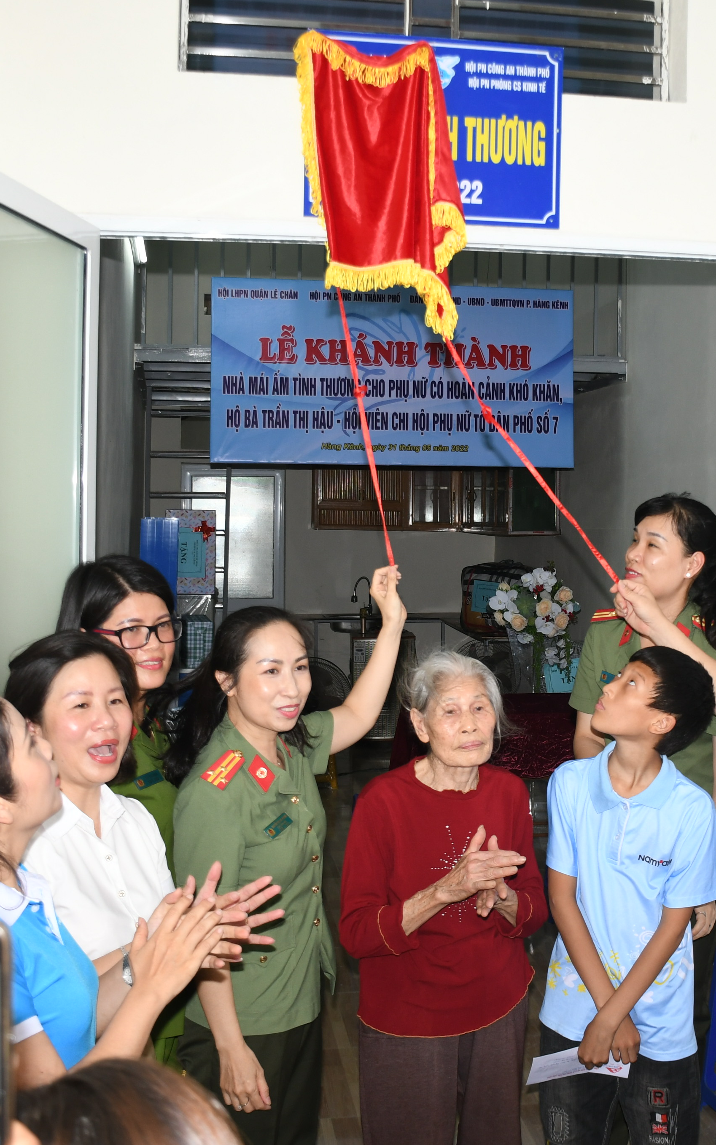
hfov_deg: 27.1
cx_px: 522
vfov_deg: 42.6
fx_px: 1467
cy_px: 559
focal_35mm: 47
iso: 400
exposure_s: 1/200
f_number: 4.5
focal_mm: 20
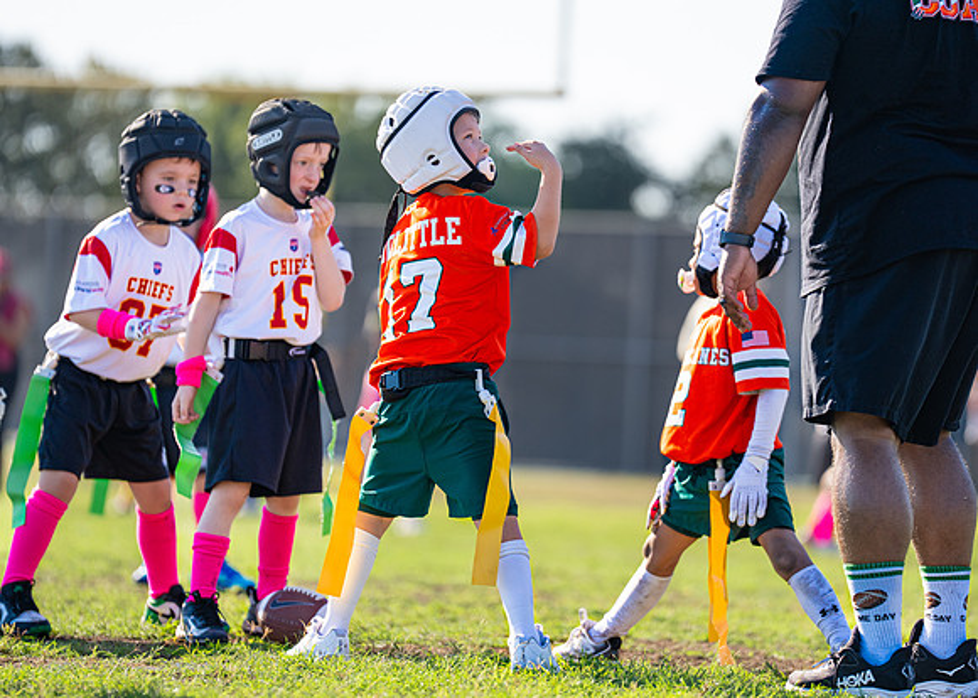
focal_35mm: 254
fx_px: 7066
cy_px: 359
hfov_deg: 7.9
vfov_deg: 5.7
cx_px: 535
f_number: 2.8
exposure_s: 1/2000
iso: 200
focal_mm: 200
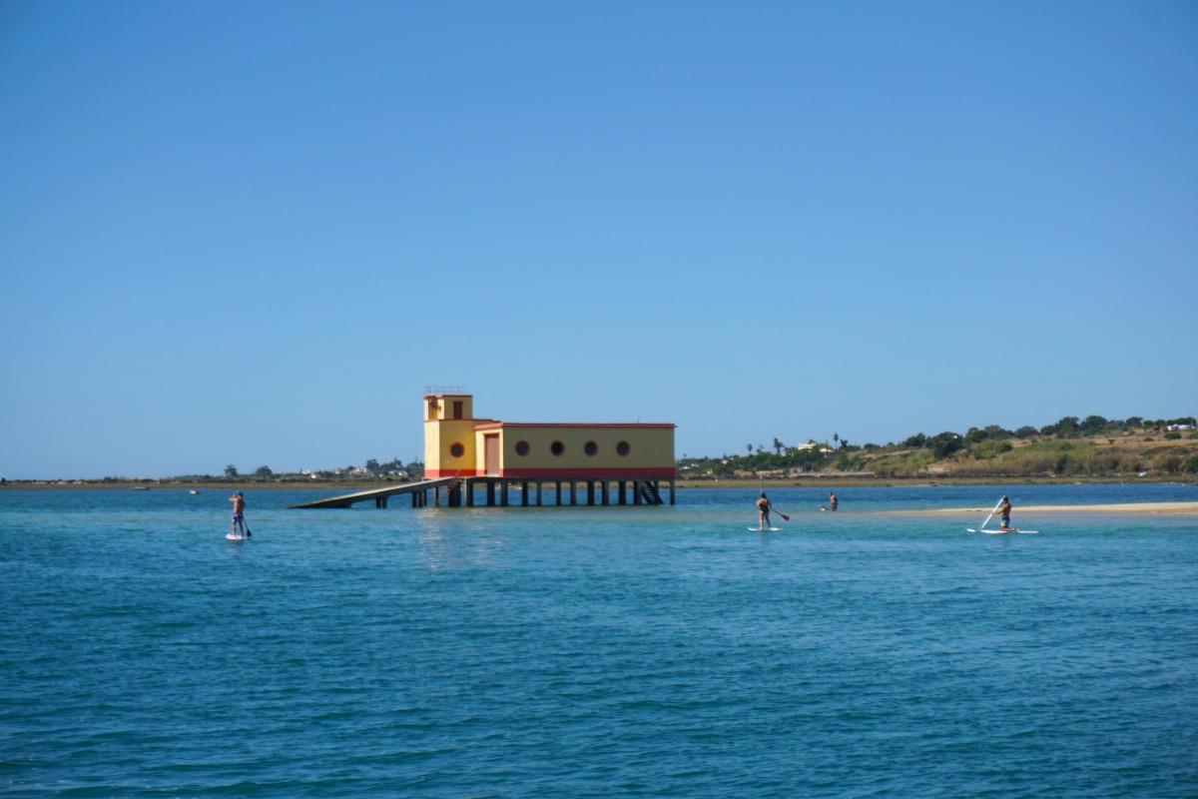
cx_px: 599
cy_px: 400
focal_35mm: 75
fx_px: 2496
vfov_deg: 18.2
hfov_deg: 27.0
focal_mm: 50
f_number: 5.6
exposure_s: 1/1600
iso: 160
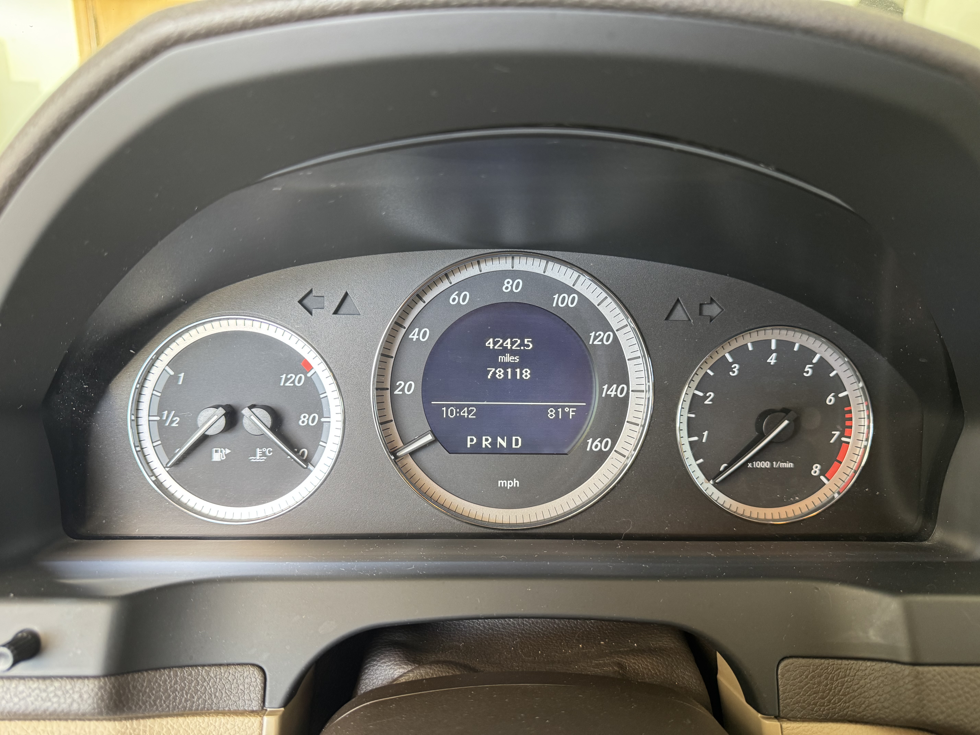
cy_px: 368
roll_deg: -2.2
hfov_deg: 71.6
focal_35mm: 24
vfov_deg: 56.8
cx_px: 490
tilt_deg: -17.0
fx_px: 679
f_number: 1.78
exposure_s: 1/59
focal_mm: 6.76
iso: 320
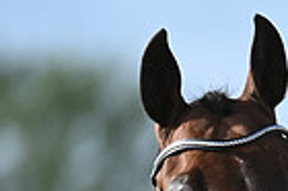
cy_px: 371
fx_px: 13272
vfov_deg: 0.8
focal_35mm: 1661
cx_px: 557
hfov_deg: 1.2
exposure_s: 1/1600
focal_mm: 400
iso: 500
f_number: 5
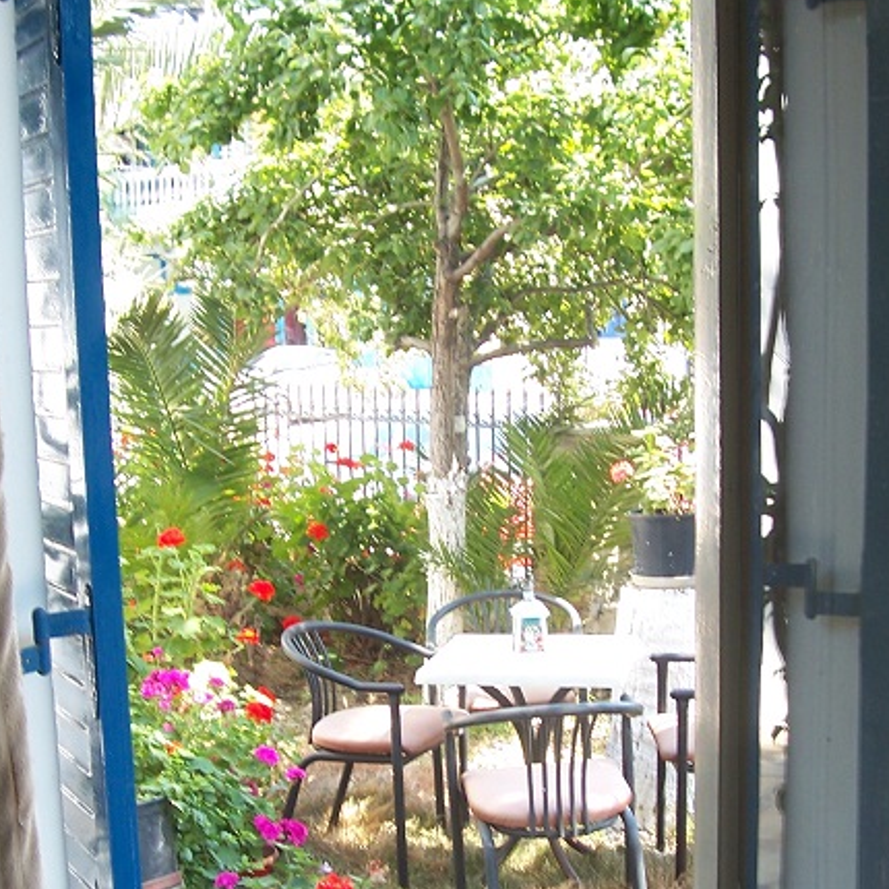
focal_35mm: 56
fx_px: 1627
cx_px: 441
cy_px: 562
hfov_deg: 30.6
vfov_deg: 30.4
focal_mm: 5.6
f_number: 2.7
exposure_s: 1/60
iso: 80
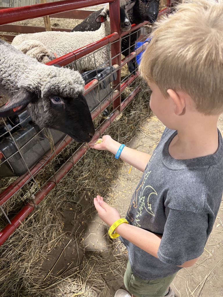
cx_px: 112
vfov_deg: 67.3
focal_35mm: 26
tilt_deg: -38.9
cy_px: 148
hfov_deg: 53.1
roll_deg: +1.3
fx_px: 223
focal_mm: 5.96
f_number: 1.6
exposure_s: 1/60
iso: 320
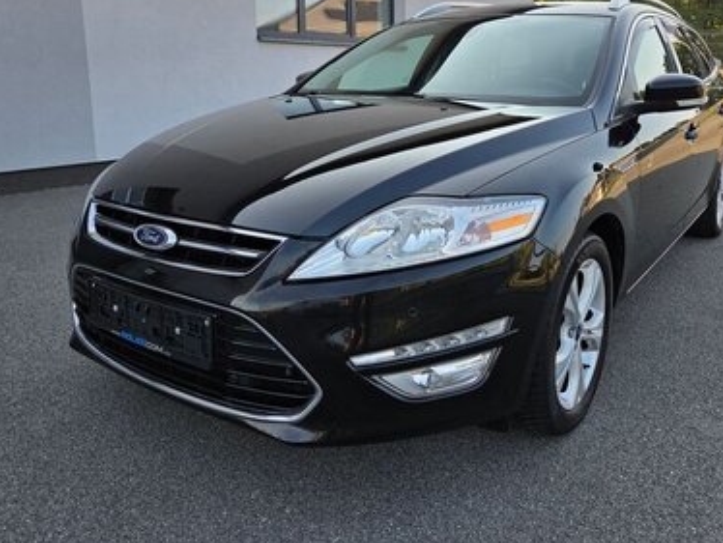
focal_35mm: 30
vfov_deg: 46.4
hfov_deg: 59.8
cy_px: 197
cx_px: 400
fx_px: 627
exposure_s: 1/1695
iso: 80
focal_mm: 5.4
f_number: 1.8
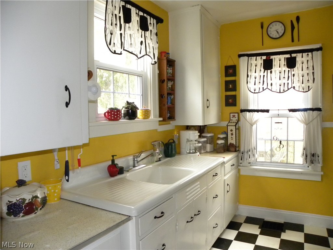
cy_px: 125
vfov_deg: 53.1
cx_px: 166
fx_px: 250
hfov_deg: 67.3
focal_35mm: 26
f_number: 2.8
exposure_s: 1/39.4
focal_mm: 4.6
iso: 400
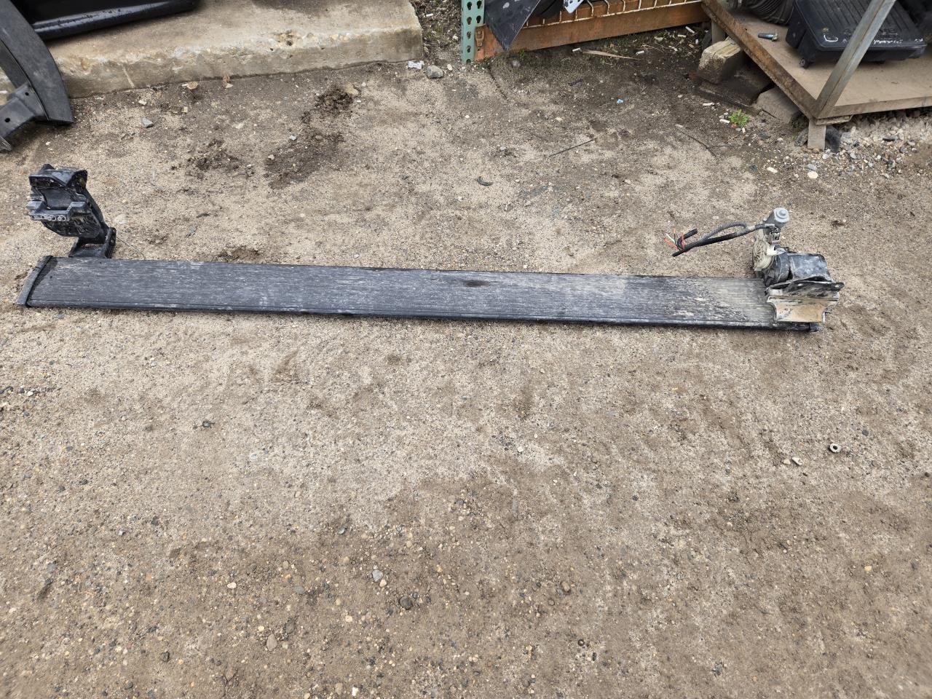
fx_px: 619
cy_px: 350
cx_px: 466
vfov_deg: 58.9
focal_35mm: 23
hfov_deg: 73.9
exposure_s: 1/180
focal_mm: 5.4
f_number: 1.8
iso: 50
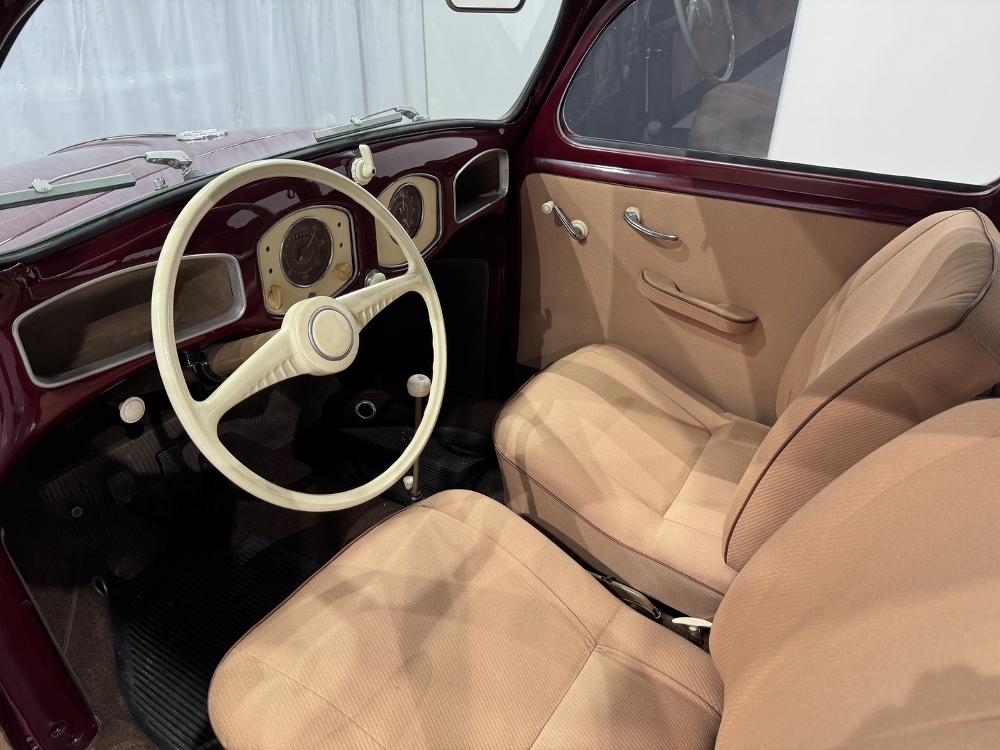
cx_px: 500
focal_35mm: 24
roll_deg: -1.1
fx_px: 693
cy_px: 375
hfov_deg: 71.6
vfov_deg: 56.8
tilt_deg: -29.9
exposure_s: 1/50
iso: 160
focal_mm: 6.76
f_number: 1.78
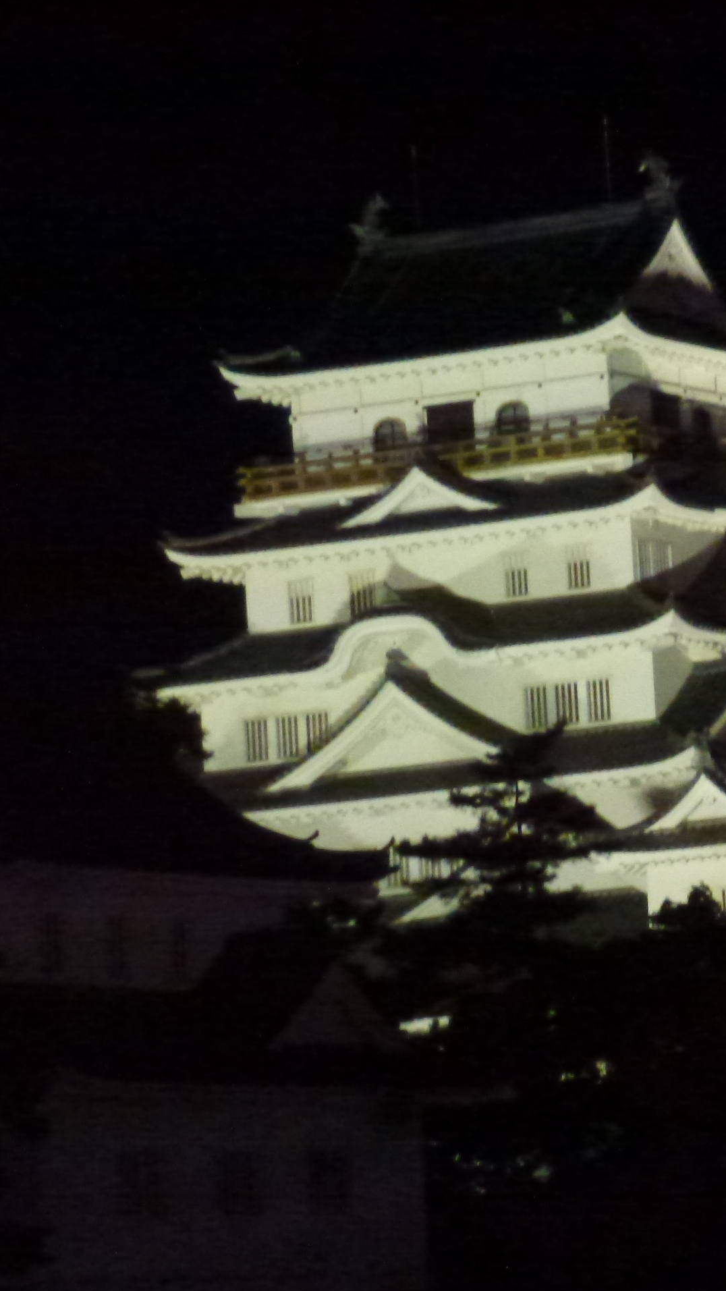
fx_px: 7085
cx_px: 690
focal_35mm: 207
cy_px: 646
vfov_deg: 10.4
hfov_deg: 5.9
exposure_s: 1/8
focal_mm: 25.5
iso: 1250
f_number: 5.3
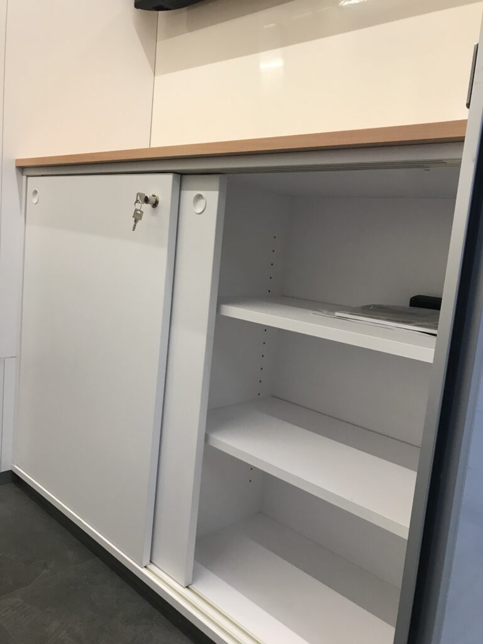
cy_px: 322
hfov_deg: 49.7
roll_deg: -6.6
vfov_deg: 63.4
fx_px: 521
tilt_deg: -6.8
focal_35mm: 28
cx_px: 242
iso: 25
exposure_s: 1/33
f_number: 1.8
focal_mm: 3.99
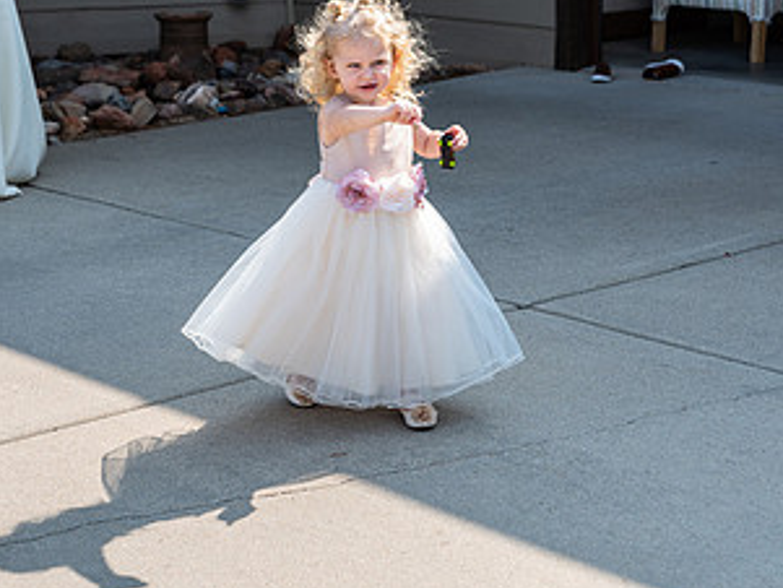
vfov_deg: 16.6
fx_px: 2014
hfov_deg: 21.9
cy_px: 233
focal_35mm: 89
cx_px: 250
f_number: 4.5
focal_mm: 48
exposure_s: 1/160
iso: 80
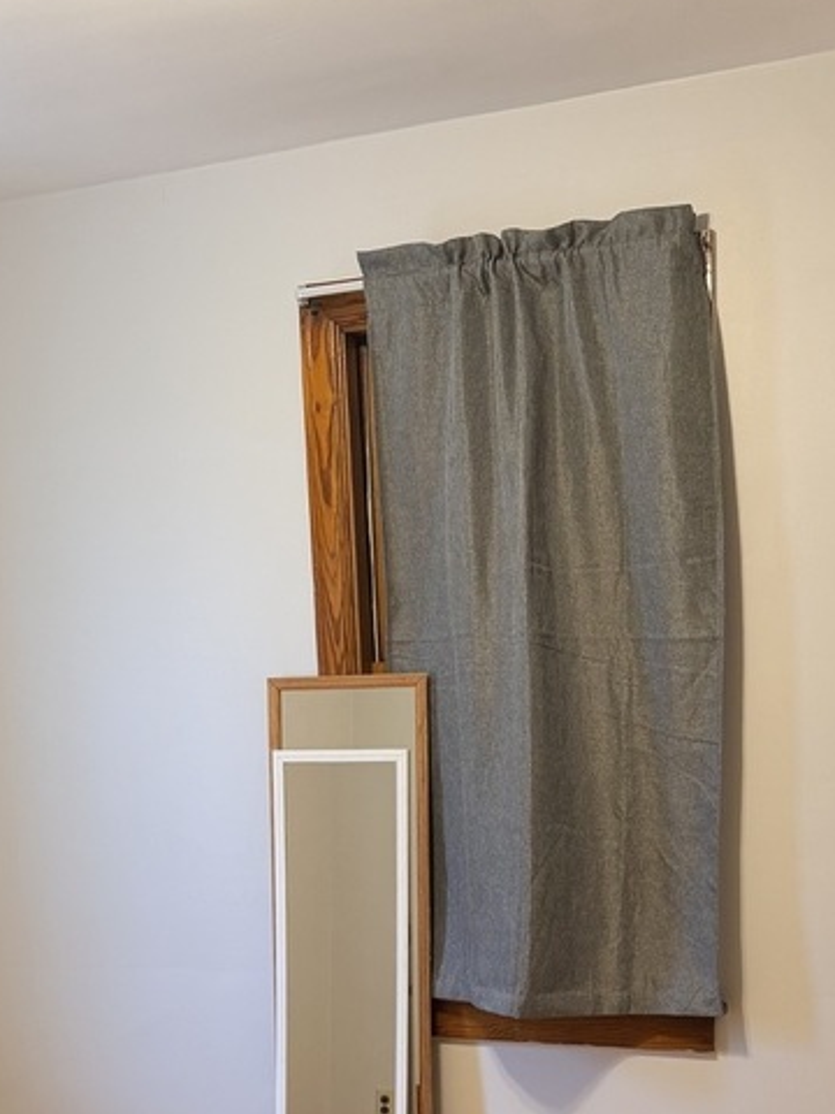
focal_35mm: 54
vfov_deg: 33.4
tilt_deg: -10.6
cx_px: 459
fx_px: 1737
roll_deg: +1.6
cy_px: 1033
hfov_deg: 27.0
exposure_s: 1/120
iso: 160
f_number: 1.78
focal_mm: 6.76
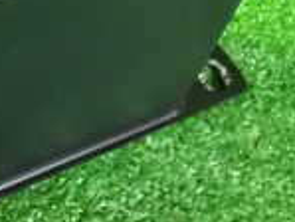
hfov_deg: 15.3
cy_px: 71
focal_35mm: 121
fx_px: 1032
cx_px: -117
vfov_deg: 12.2
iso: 1600
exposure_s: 1/40
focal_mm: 5.4
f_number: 2.3
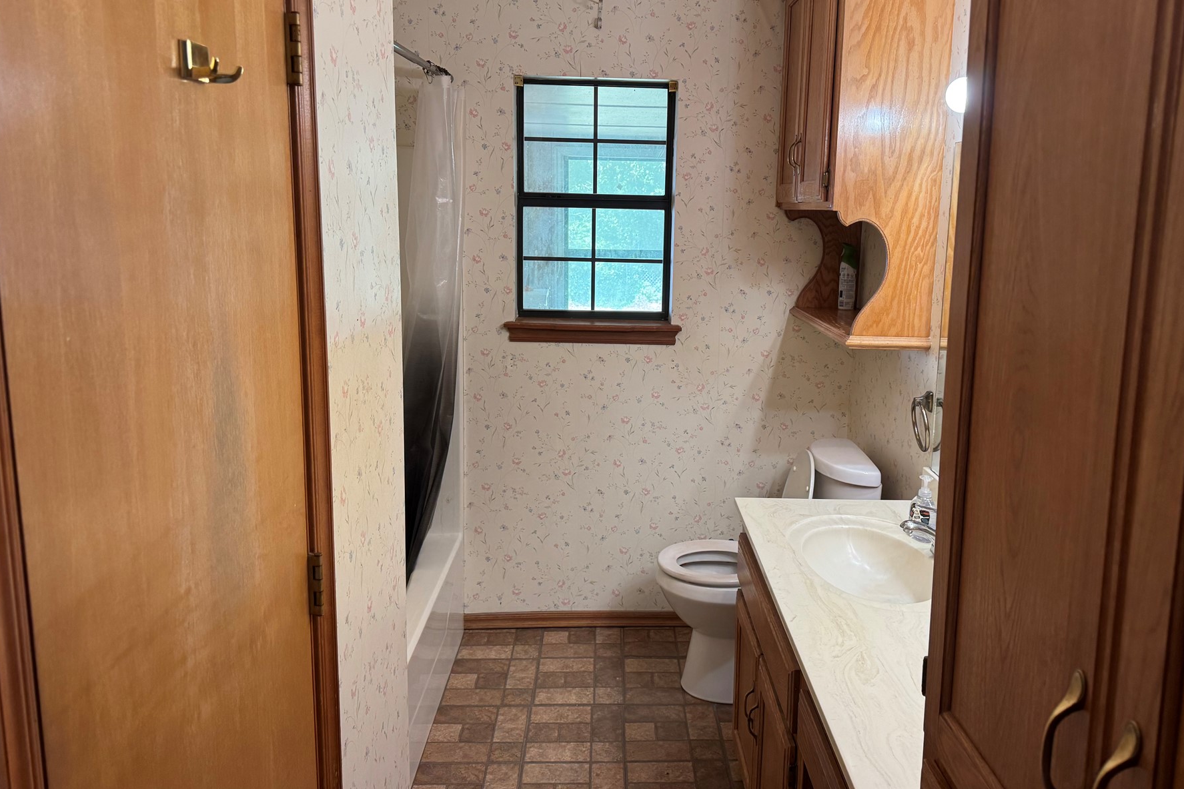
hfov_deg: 67.3
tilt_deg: -8.9
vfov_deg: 47.8
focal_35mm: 27
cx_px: 633
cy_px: 341
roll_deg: -1.1
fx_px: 888
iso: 200
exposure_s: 1/120
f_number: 1.78
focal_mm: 6.76
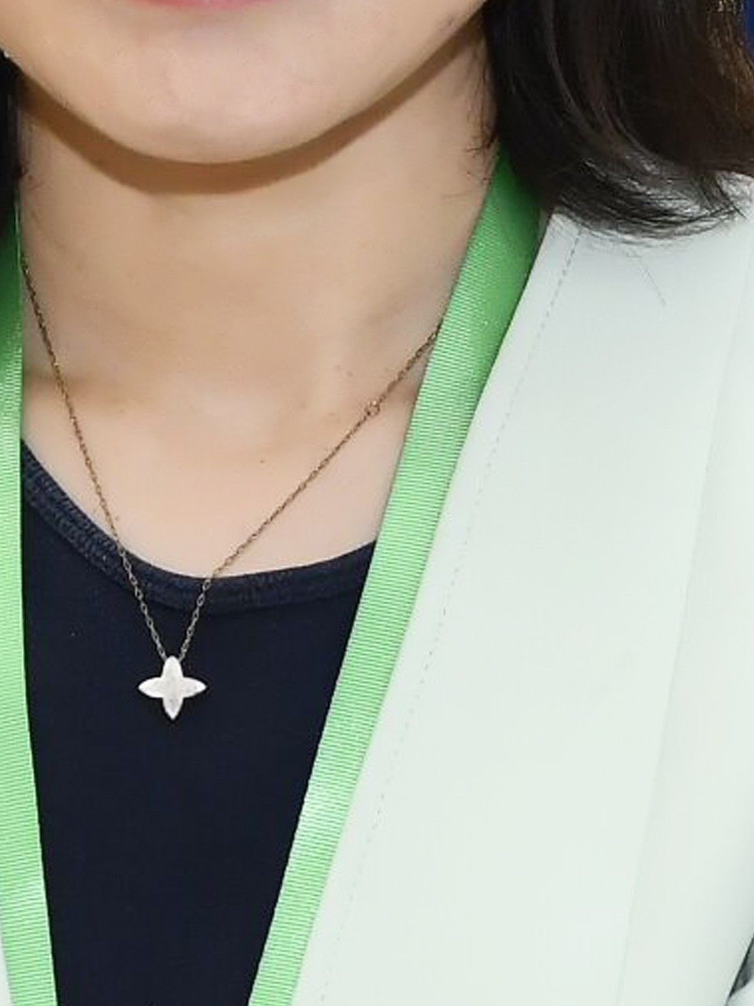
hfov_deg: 5.8
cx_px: 240
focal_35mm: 255
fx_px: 7407
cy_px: -105
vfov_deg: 7.7
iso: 320
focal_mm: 70
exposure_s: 1/100
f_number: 9
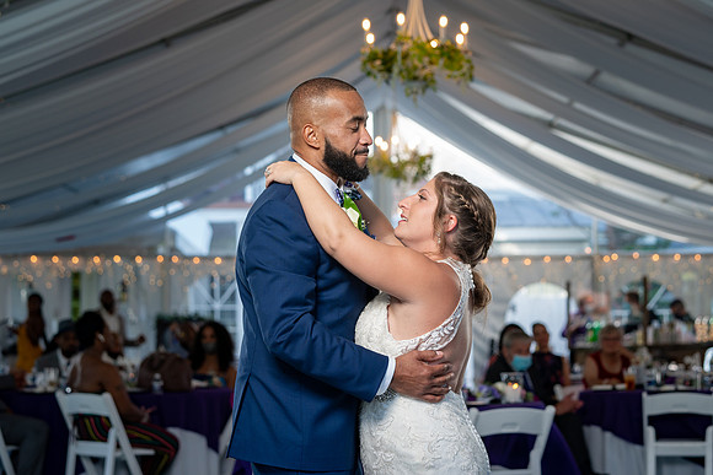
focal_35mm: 78
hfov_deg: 25.9
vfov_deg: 17.4
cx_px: 369
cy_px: 214
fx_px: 1552
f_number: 4
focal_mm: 70
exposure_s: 1/200
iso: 400
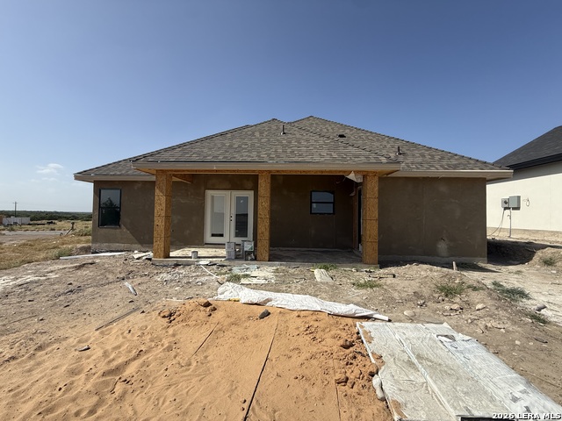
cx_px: 281
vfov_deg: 85.7
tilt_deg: +1.1
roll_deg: -1.3
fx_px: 227
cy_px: 210
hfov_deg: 102.1
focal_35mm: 14
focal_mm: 2.22
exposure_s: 1/2237
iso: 50
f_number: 2.2
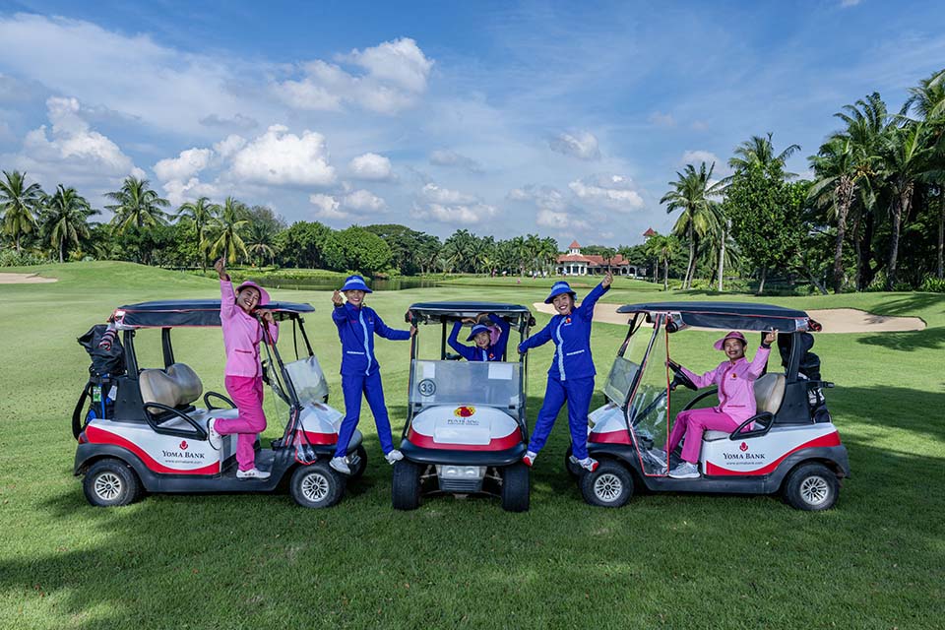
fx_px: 630
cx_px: 472
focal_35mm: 24
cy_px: 315
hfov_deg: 73.7
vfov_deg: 53.1
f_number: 10
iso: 80
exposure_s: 1/200
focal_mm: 24
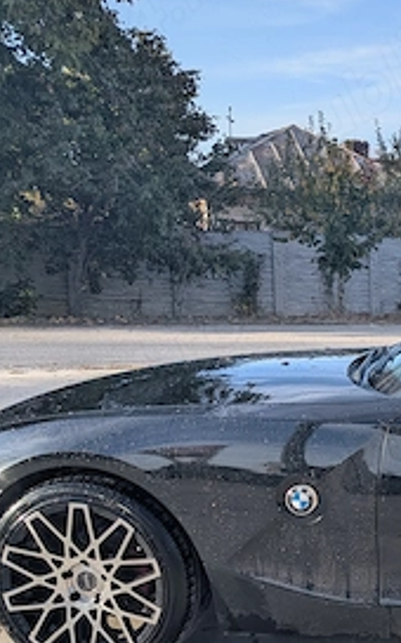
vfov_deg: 35.9
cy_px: 443
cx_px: 587
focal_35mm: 56
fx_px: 982
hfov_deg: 20.1
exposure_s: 1/713
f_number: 1.7
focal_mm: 4.53
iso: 28
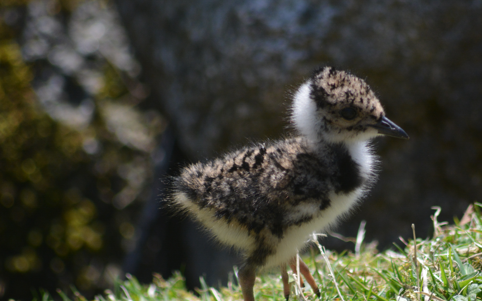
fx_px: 9419
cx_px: 342
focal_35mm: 717
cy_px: 158
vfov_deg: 1.8
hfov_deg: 2.9
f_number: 5.6
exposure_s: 1/1000
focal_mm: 300
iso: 640
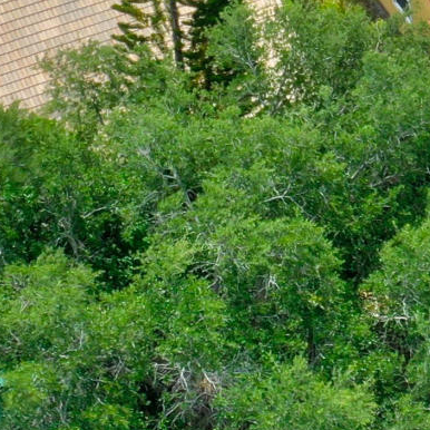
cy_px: -20
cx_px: 543
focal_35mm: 185
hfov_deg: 9.3
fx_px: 2600
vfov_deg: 9.4
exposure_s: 1/160
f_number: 8
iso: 100
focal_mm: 10.3
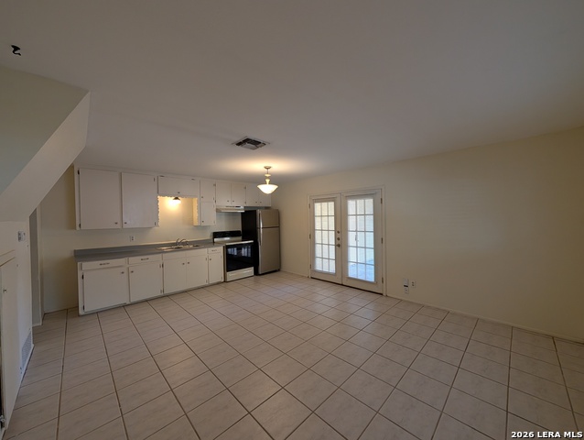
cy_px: 220
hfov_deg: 110.5
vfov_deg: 94.6
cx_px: 292
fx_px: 203
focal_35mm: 12
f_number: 1.7
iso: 90
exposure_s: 1/120
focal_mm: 2.02
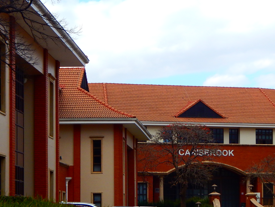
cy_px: 173
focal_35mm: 125
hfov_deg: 15.8
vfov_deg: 11.8
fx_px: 993
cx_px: 167
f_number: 4
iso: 125
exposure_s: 1/400
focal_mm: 10.9
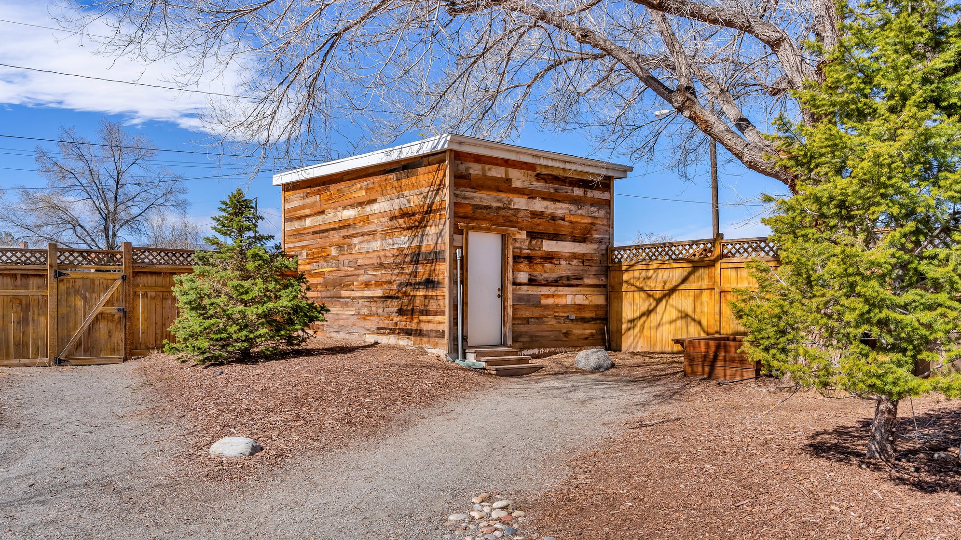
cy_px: 299
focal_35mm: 28
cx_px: 491
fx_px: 713
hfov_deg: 67.9
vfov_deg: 41.4
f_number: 8
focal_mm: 26
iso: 200
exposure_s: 1/500
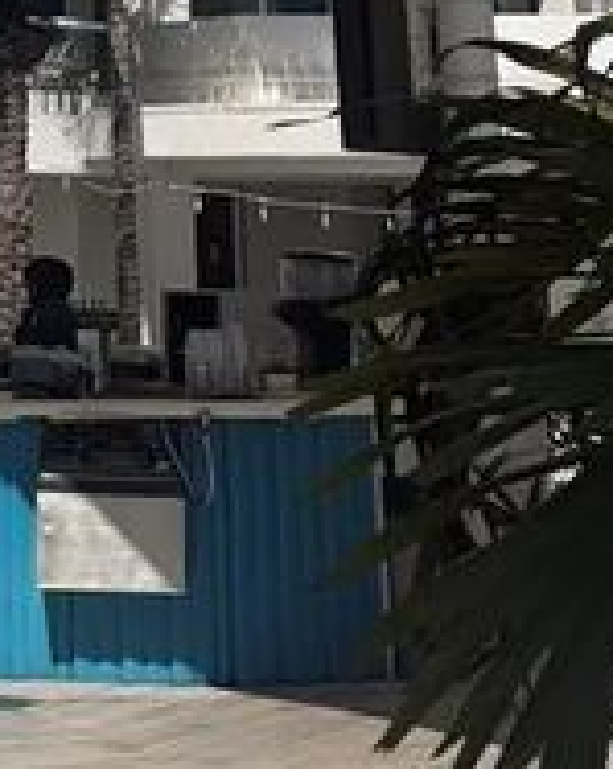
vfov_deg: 15.2
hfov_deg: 14.0
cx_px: -86
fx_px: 2433
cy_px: -664
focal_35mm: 107
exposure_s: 1/11905
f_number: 1.78
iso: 80
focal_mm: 6.76
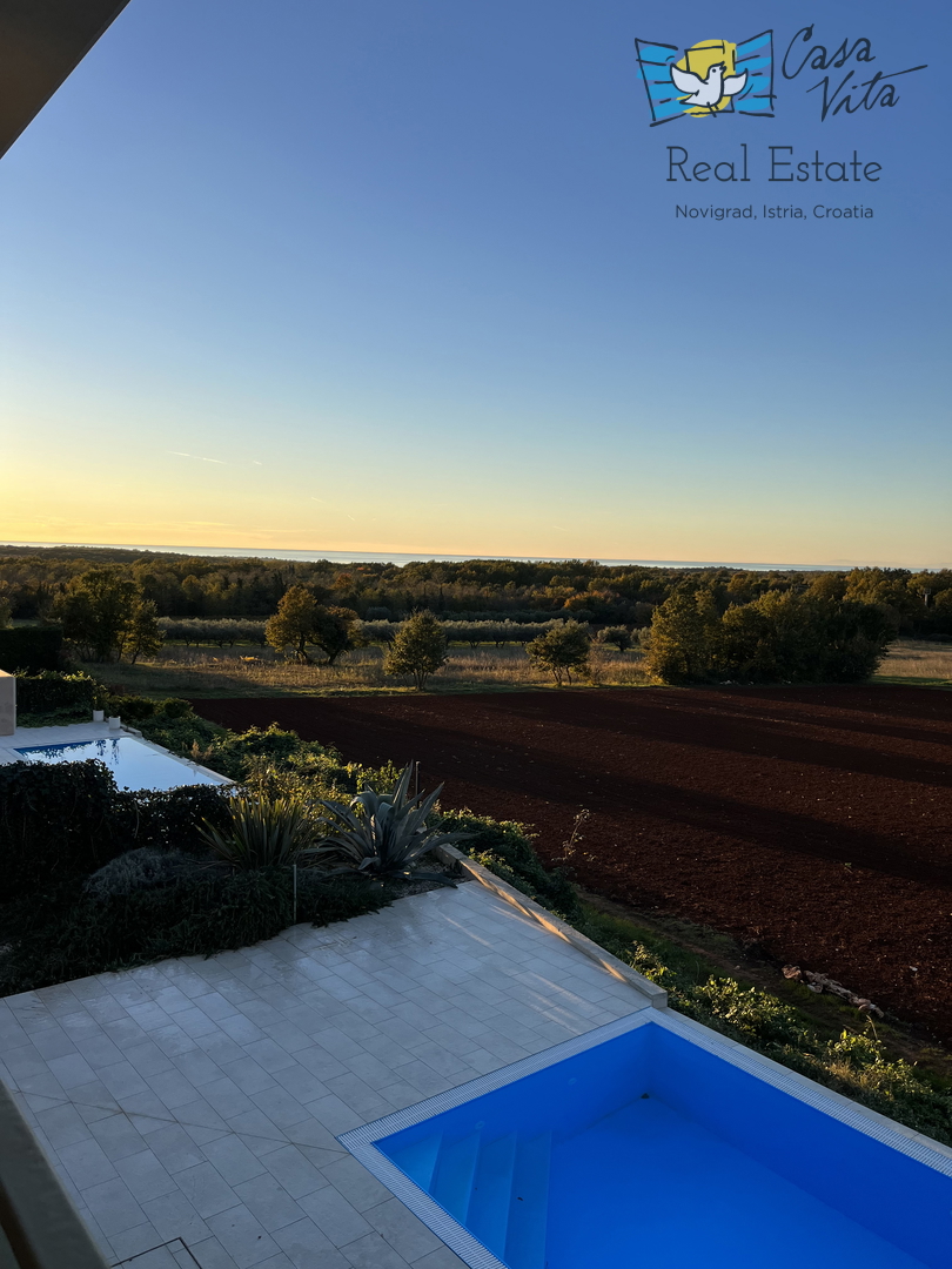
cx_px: 476
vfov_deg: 67.3
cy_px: 634
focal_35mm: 26
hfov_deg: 53.1
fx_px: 953
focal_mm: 5.1
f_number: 1.6
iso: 50
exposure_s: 1/1776
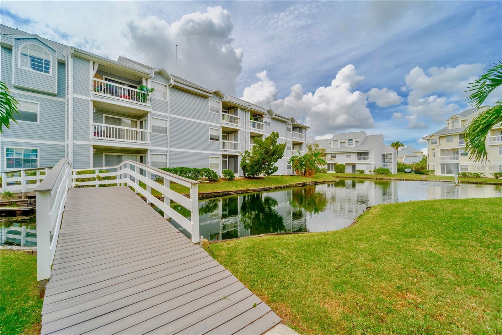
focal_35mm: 14
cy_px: 168
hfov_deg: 104.3
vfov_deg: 81.2
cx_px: 251
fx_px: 195
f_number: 10
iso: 100
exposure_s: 1/2000
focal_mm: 14
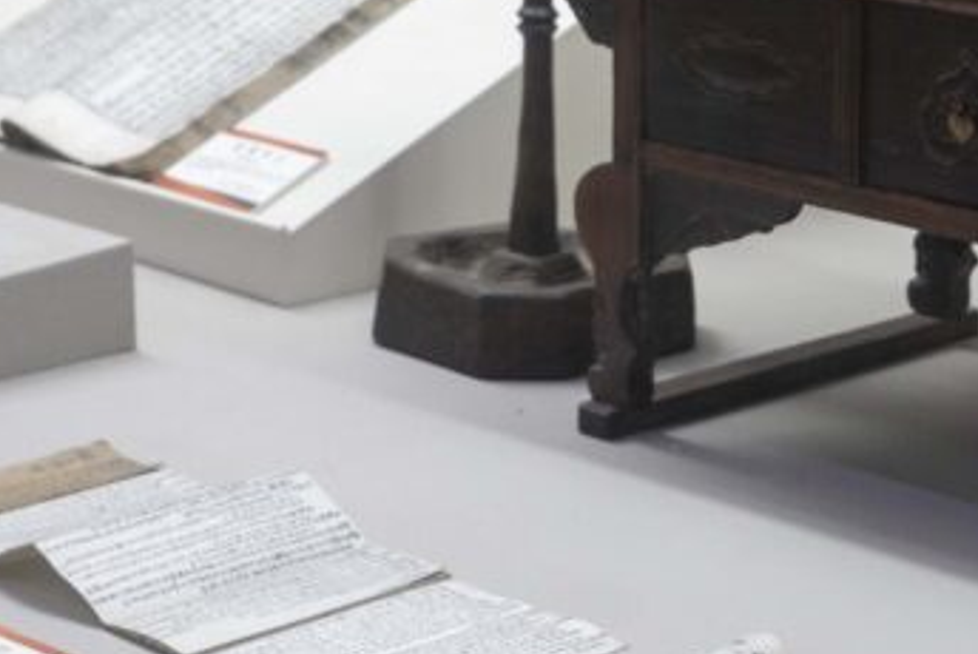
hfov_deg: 16.6
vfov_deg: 11.2
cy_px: 109
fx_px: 3317
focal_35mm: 122
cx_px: 842
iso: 2500
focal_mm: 41
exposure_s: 1/160
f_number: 5.6
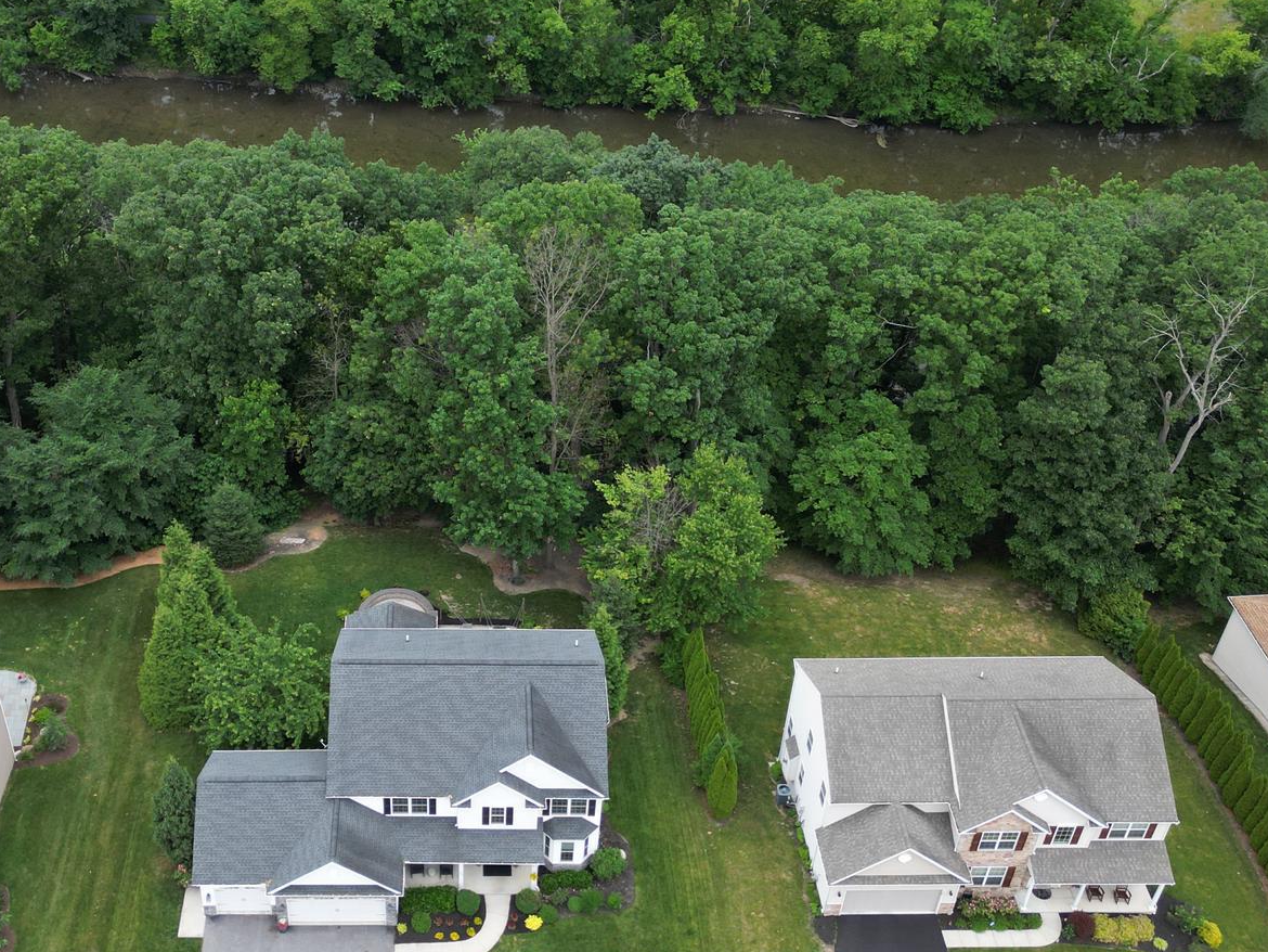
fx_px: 1539
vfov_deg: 34.3
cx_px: 448
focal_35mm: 42
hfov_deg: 44.3
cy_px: 388
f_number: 1.7
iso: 120
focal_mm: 6.72
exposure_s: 1/320
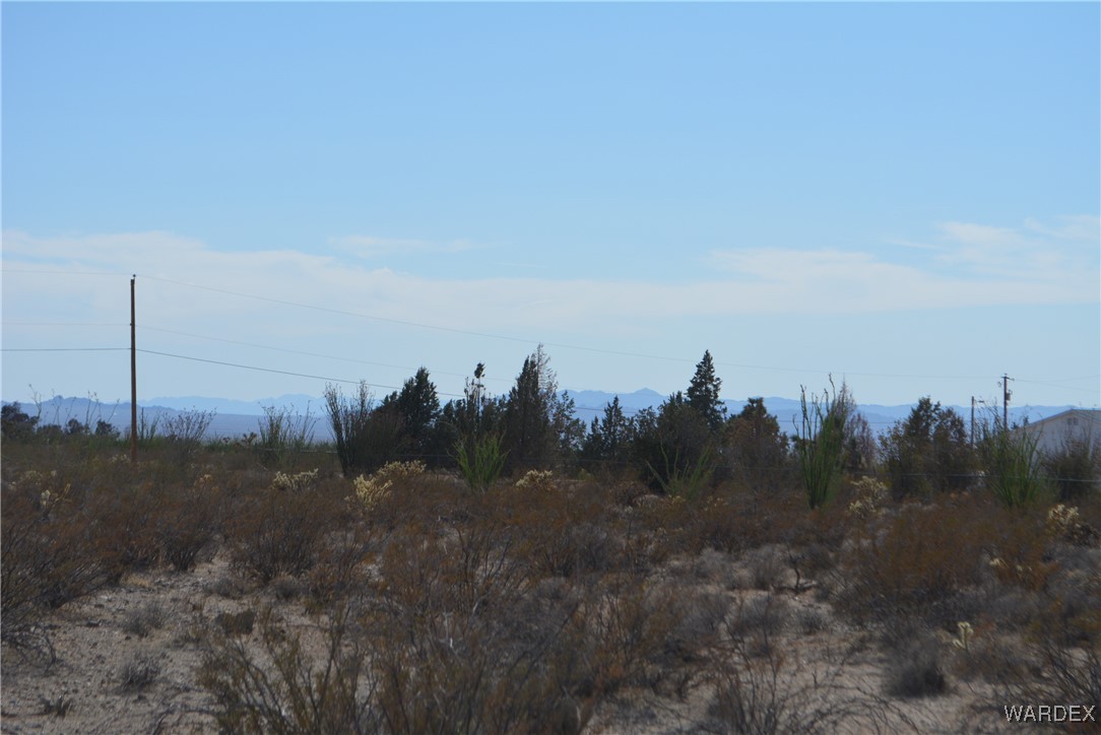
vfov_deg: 16.6
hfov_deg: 24.6
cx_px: 550
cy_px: 368
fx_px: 2524
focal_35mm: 82
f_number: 8
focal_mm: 55
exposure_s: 1/2000
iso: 400
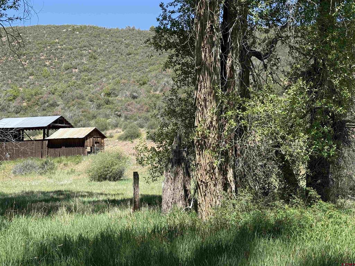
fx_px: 492
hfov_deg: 39.7
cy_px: 133
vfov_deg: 30.3
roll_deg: +0.4
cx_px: 178
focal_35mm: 48
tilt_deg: +4.7
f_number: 1.78
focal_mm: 6.76
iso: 64
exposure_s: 1/2208
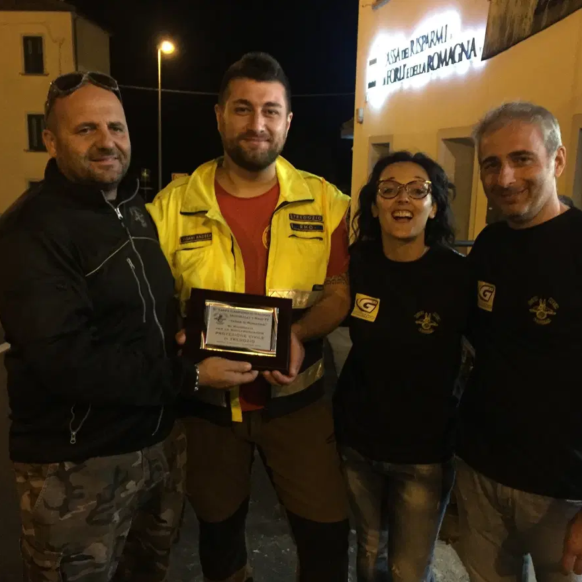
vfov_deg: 47.2
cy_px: 297
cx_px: 289
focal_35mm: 35
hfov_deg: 47.2
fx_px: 666
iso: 800
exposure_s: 1/17
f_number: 2.2
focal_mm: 4.15
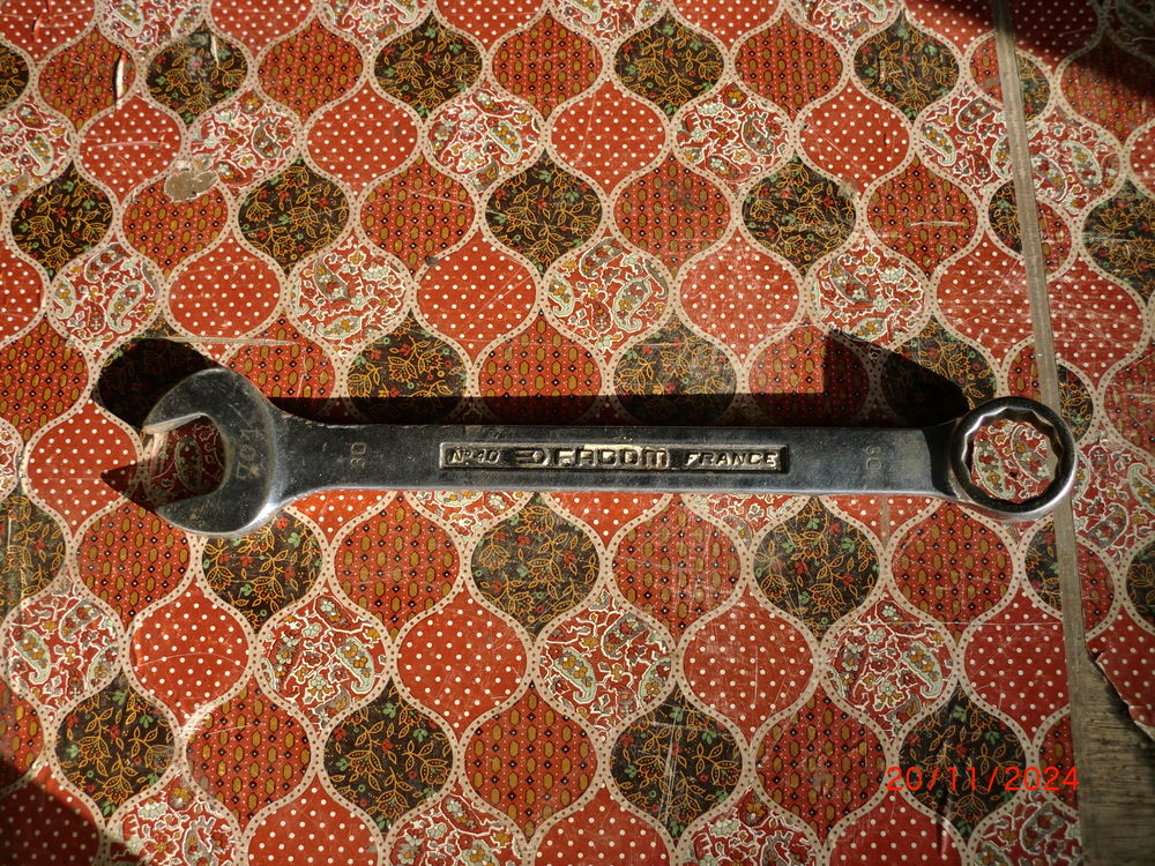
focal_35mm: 35
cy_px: 433
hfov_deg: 52.6
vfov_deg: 40.7
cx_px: 578
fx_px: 1168
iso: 64
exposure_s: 1/400
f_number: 3.1
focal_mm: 6.3
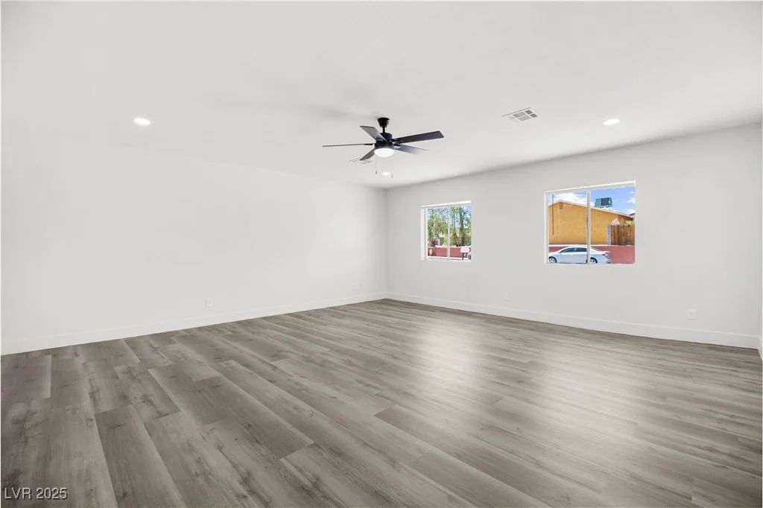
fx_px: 318
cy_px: 254
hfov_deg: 100.4
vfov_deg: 77.3
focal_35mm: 15
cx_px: 382
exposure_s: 1/400
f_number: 7.1
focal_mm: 10
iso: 640
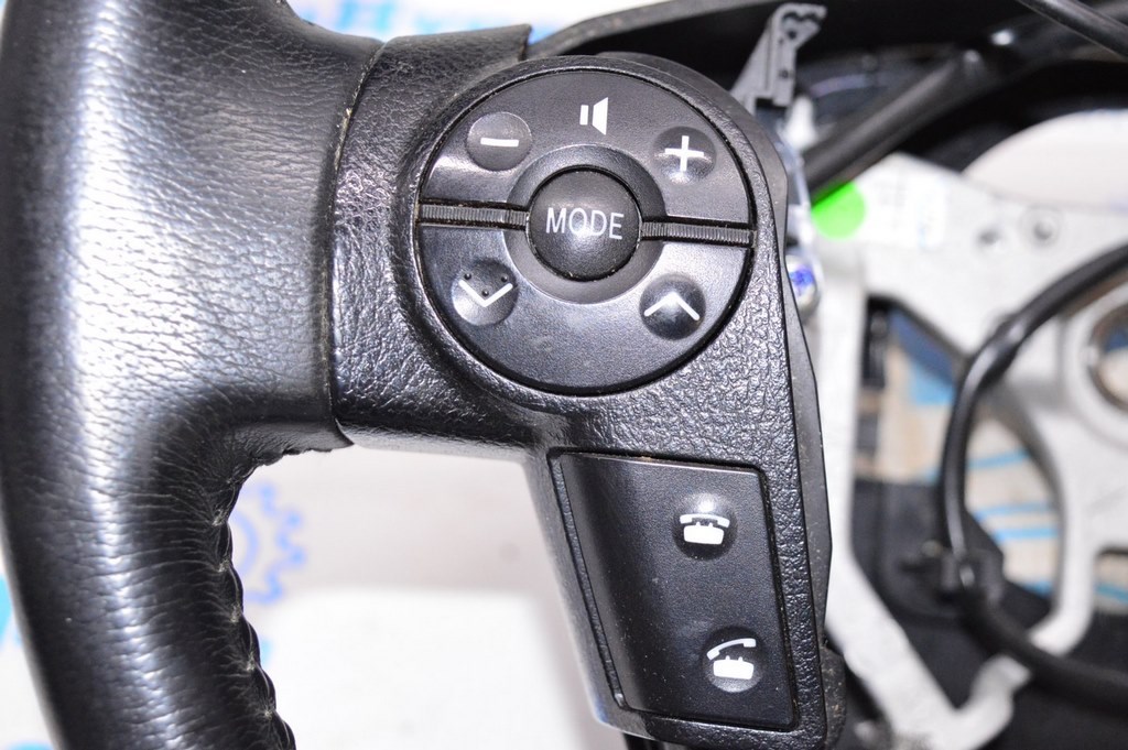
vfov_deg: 21.5
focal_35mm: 63
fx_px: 1972
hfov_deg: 31.9
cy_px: 375
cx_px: 564
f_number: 5
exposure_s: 1/200
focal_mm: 42
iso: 3200
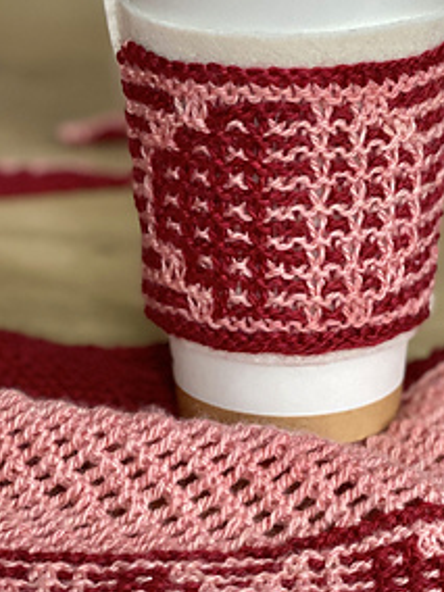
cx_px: 425
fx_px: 2001
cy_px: 334
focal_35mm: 117
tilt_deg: -21.9
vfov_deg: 16.8
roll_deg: -1.0
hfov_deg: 12.5
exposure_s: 1/122
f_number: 2
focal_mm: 6
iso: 125
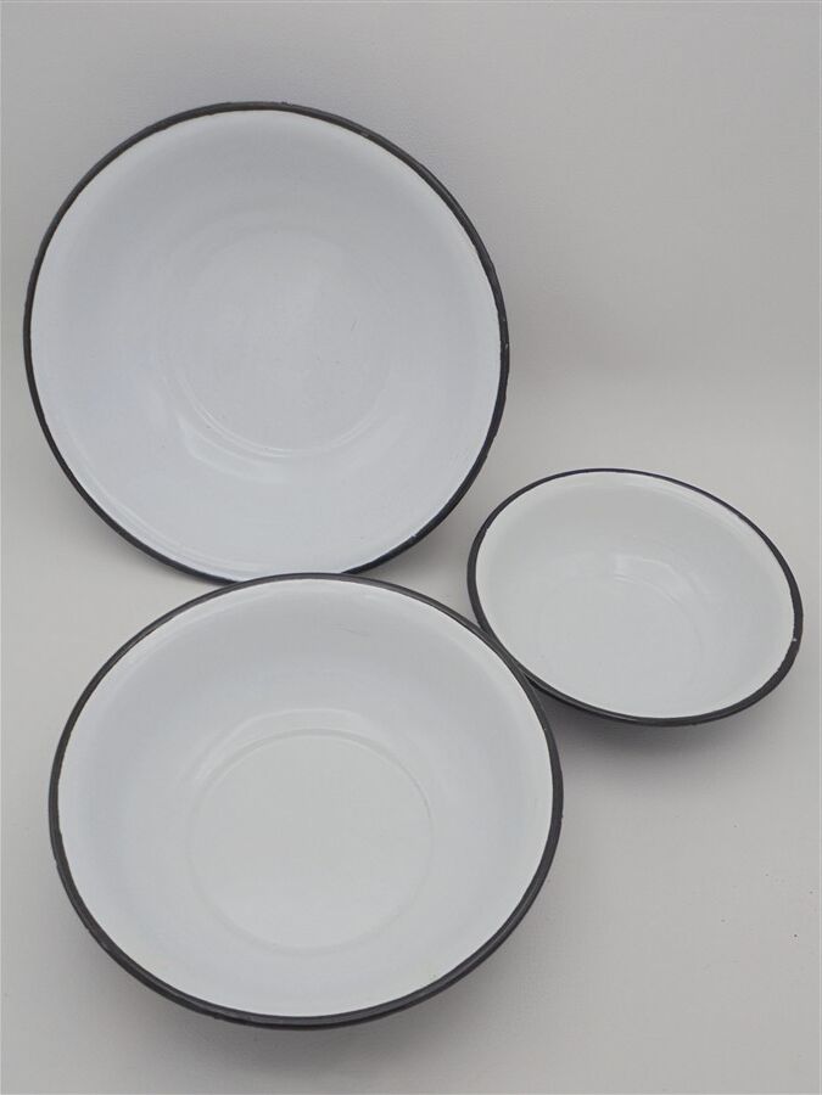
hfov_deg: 41.8
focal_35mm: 34
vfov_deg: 54.0
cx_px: 411
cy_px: 548
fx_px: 1076
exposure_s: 1/50
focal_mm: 6.1
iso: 100
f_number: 4
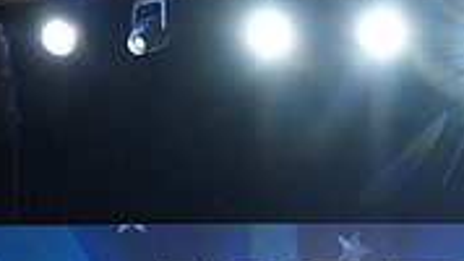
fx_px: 1316
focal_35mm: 107
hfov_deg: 19.7
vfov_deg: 10.5
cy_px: 487
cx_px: 407
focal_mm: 31.3
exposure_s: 1/200
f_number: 7.1
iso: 2000
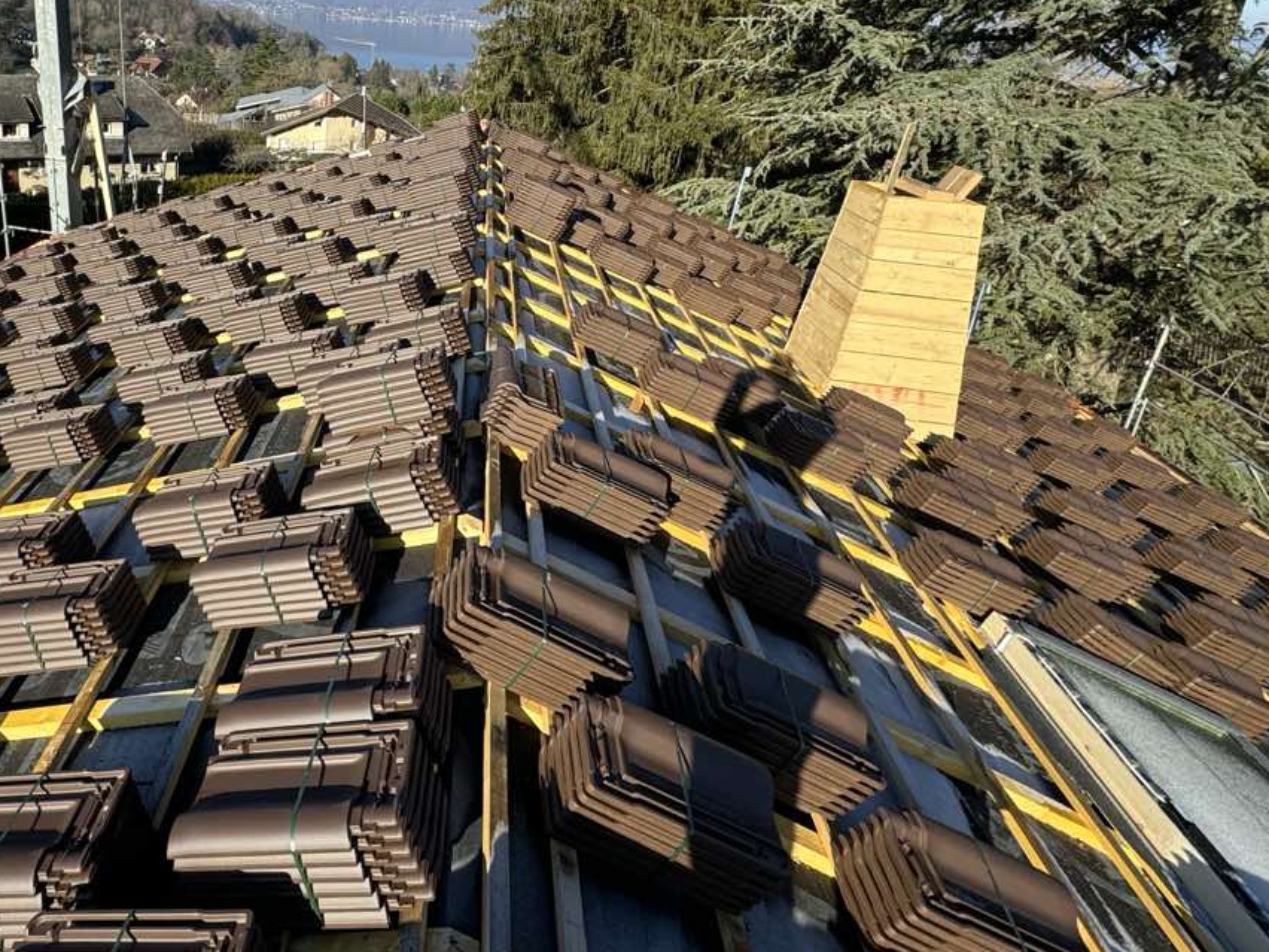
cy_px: 261
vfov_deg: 56.5
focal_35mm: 23
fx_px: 843
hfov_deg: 69.8
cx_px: 344
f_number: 2.2
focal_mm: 2.22
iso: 50
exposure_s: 1/1034
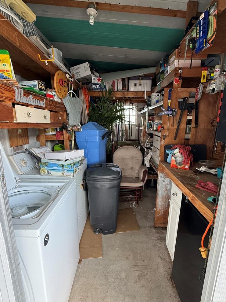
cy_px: 156
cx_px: 118
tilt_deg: -12.8
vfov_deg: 91.0
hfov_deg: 74.7
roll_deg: -1.4
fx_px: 148
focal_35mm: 17
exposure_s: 1/99
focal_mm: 2.22
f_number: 2.2
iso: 160
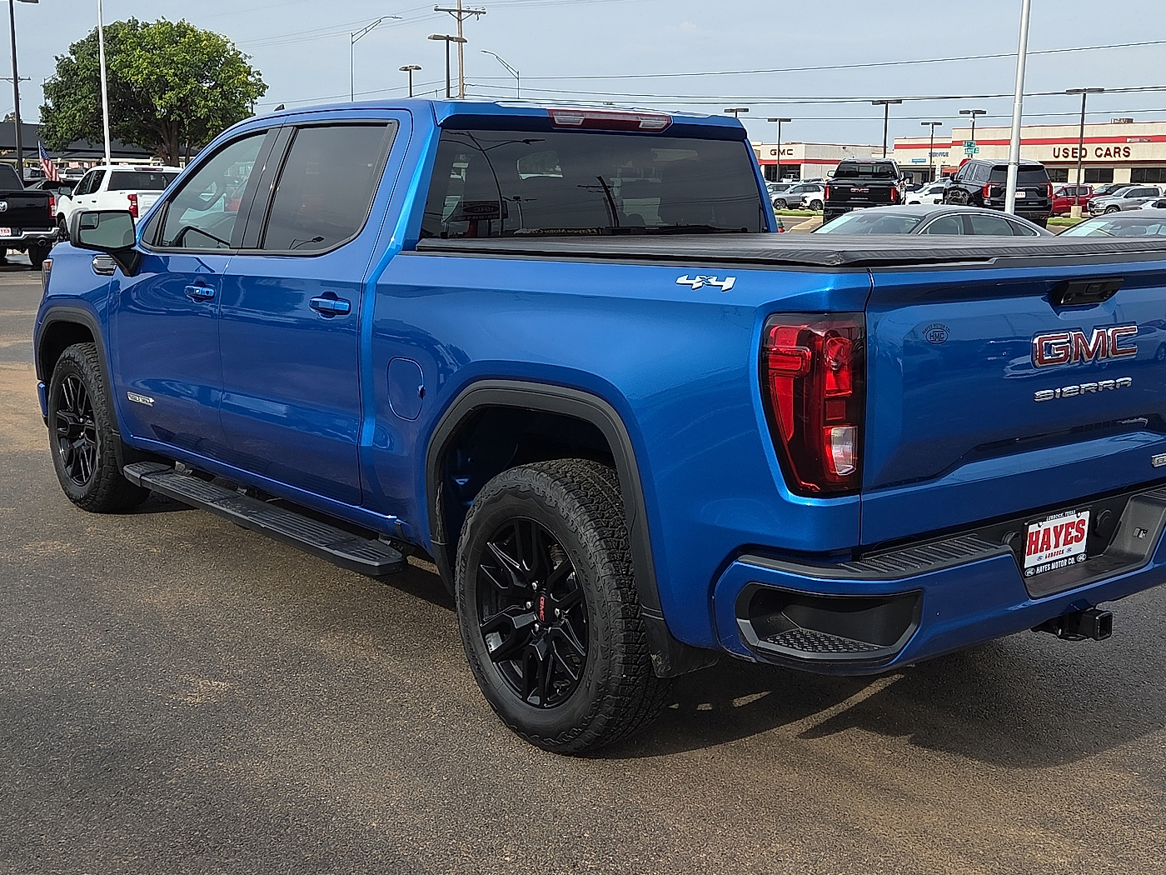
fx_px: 1347
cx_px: 630
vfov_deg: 35.9
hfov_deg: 46.8
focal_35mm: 40
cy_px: 382
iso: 76
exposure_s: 1/3333
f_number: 1.8
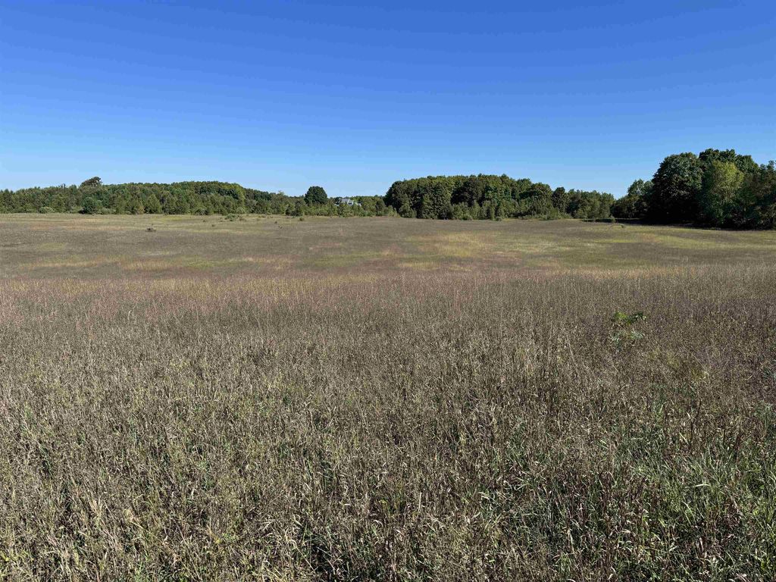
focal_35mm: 24
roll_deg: +0.0
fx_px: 538
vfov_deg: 56.8
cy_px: 291
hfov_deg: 71.6
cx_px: 388
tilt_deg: -7.7
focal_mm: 6.76
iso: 80
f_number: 1.78
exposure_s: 1/3802
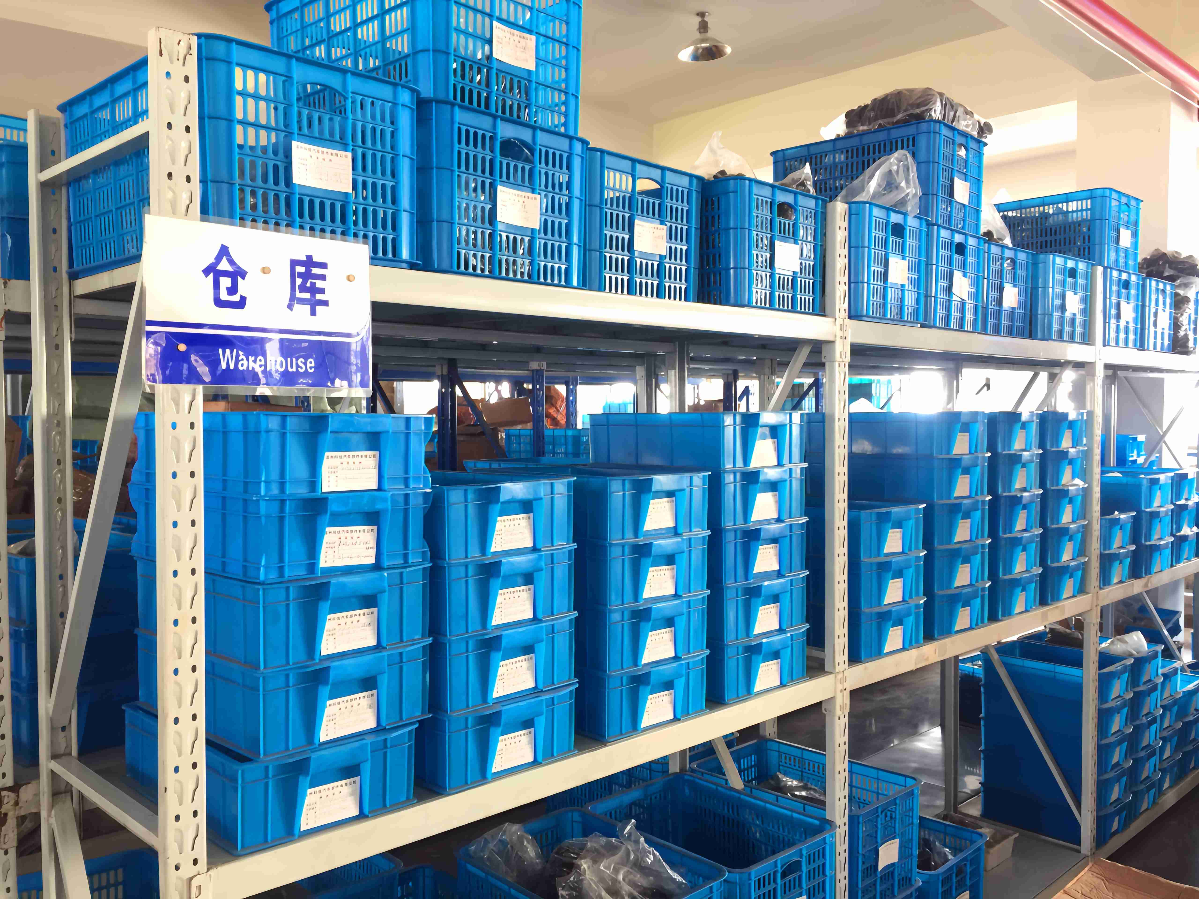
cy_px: 450
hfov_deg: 61.7
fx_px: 1004
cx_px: 600
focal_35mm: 29
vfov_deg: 48.2
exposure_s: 1/17
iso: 40
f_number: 2.2
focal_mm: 4.15
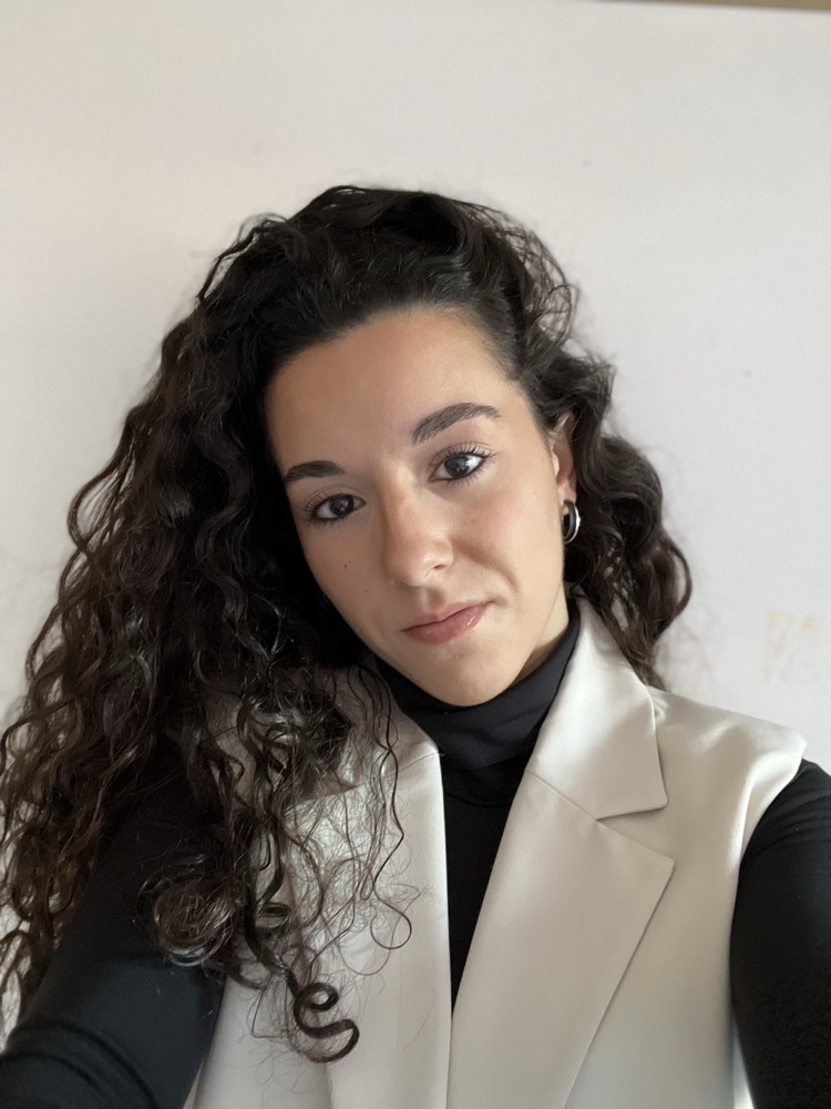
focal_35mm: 30
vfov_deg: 60.0
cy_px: 554
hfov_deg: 46.8
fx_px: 960
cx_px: 416
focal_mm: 2.71
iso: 400
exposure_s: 1/40
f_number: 2.2
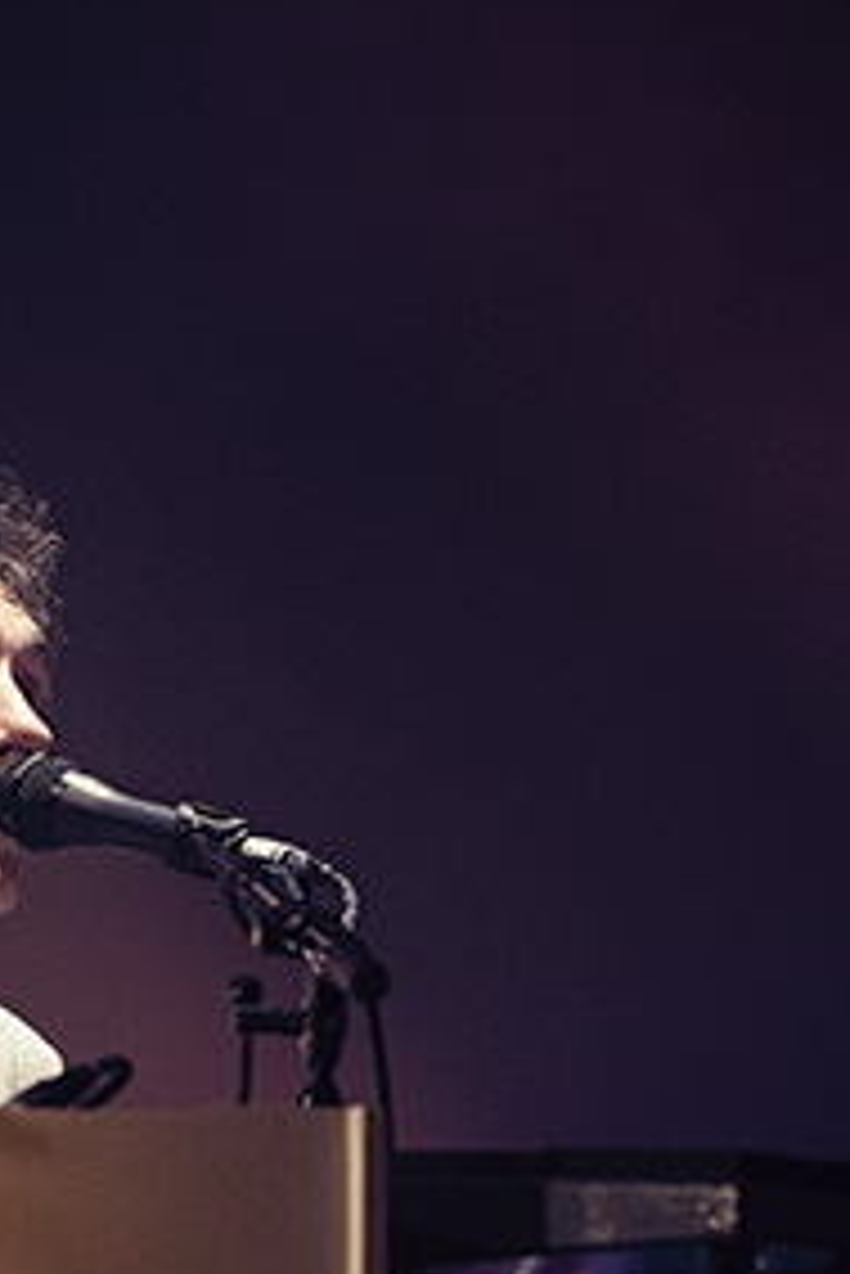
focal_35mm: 178
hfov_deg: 7.7
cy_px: 1089
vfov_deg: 11.5
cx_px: 67
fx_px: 6296
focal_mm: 70
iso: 1600
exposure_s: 1/500
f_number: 2.8
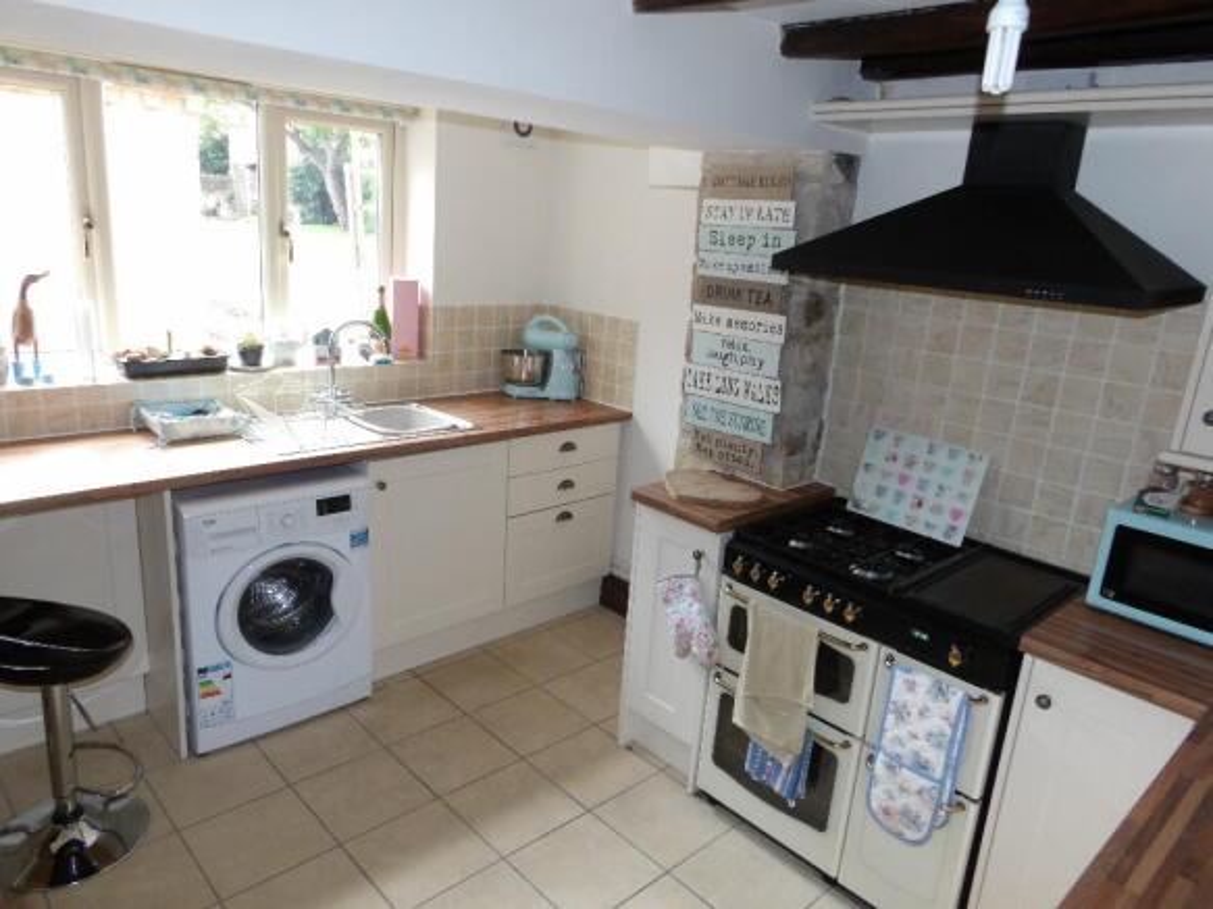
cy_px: 454
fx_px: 841
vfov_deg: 56.8
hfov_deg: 71.6
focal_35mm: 24
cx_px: 606
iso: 172
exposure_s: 1/30
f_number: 4.1
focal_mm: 4.3
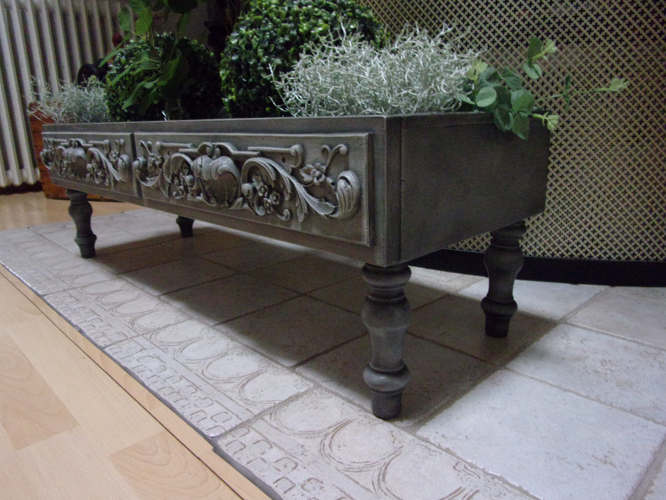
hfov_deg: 71.6
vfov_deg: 56.8
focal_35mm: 24
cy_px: 250
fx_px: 462
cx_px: 333
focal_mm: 4.3
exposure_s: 1/17
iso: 597
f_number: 3.3
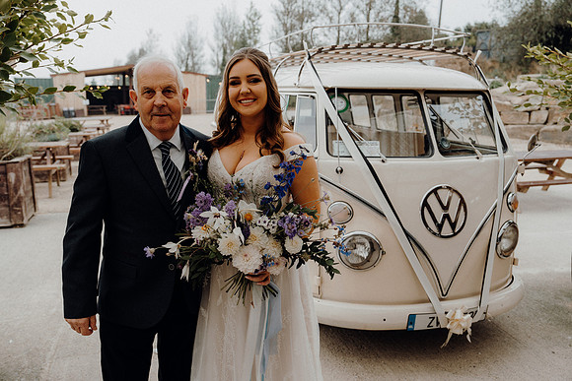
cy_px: 190
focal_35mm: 31
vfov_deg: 42.3
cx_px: 286
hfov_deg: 60.3
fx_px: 493
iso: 250
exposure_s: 1/200
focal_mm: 31
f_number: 3.5
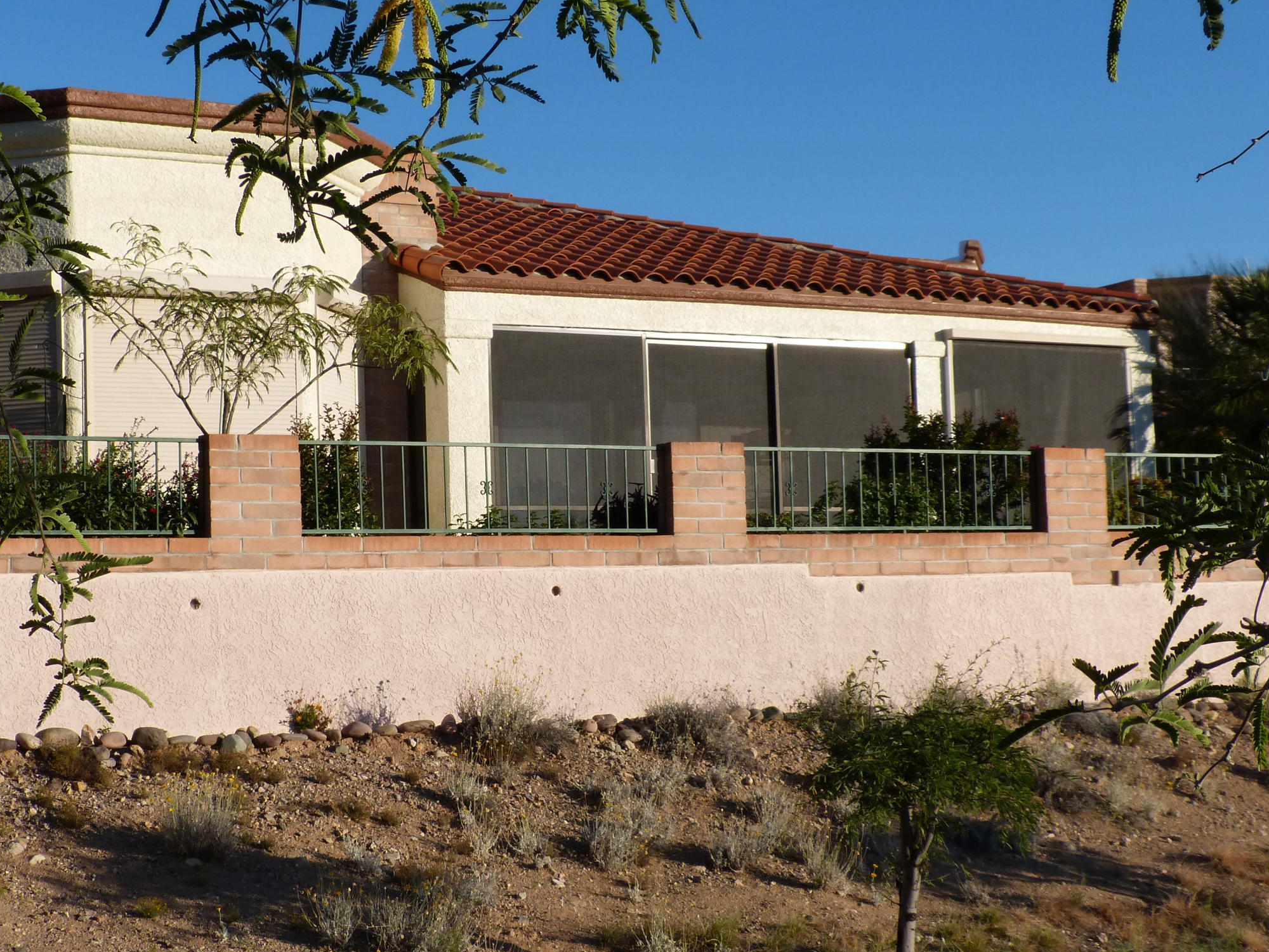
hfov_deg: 29.3
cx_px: 490
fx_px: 2420
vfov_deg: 22.2
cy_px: 510
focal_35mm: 66
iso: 100
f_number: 4
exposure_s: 1/800
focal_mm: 7.8
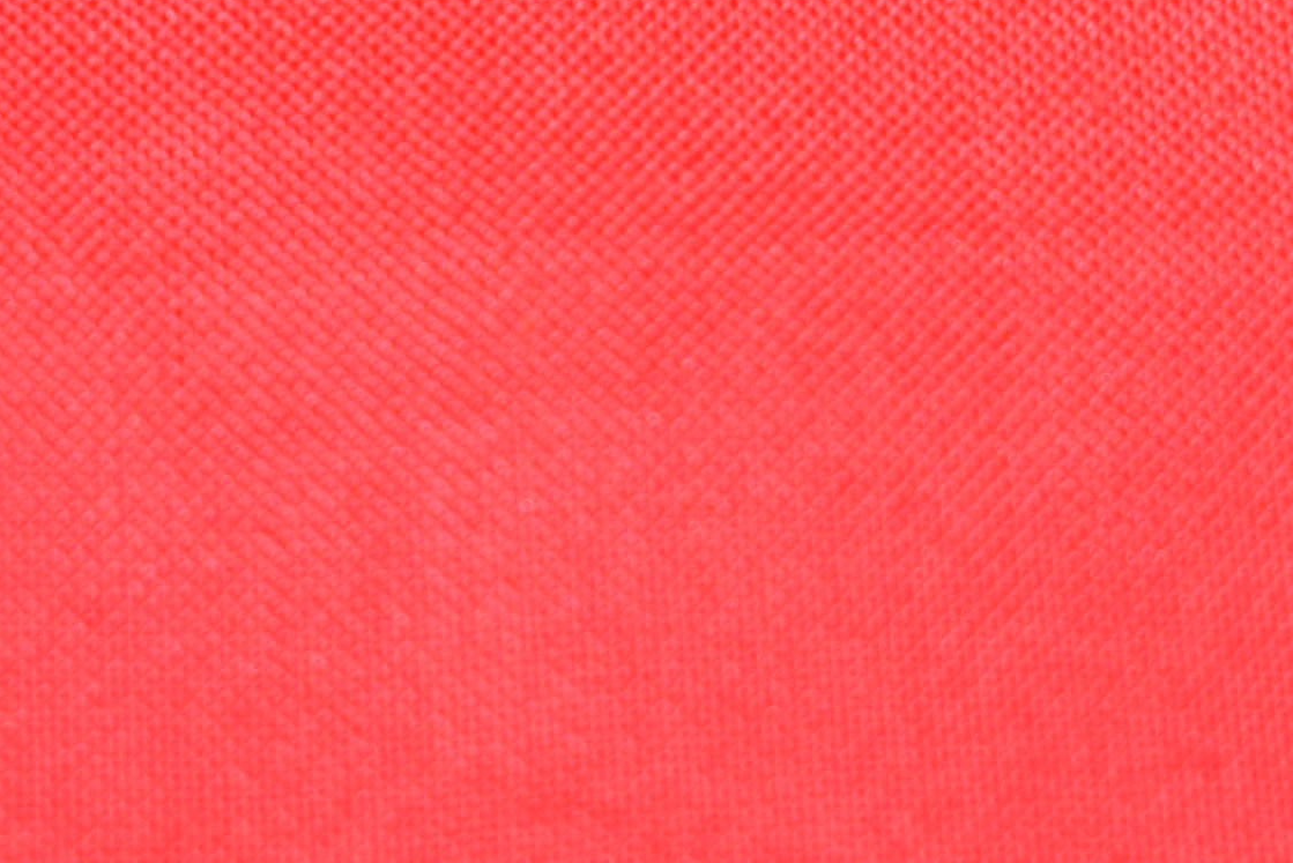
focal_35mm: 217
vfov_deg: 6.2
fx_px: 7797
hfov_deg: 9.5
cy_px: -722
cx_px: 470
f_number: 5.6
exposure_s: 1/125
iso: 800
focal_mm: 36
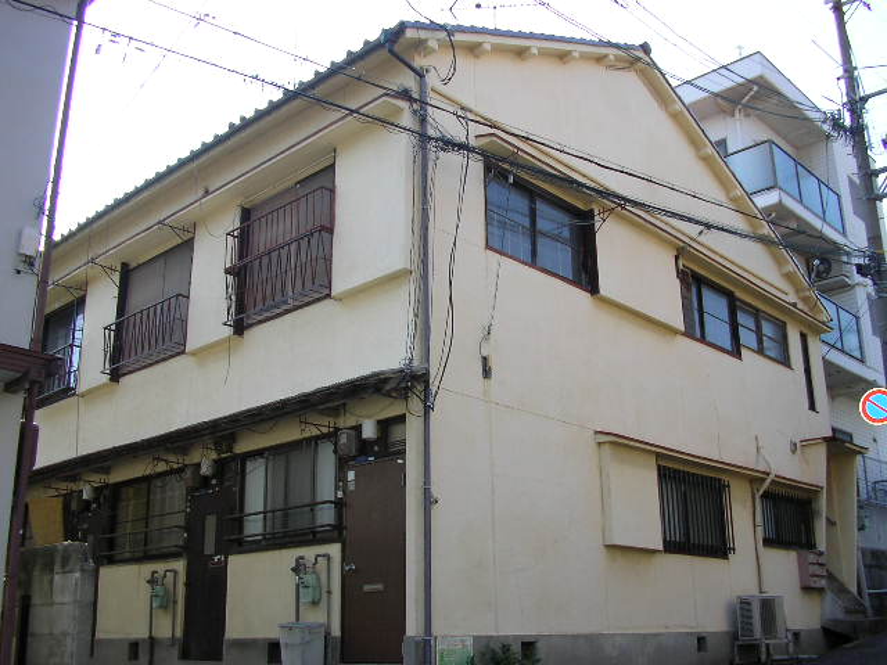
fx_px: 974
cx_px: 444
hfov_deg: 49.0
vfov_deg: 37.7
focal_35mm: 38
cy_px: 332
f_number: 4.1
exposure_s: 1/287
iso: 71
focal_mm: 5.8
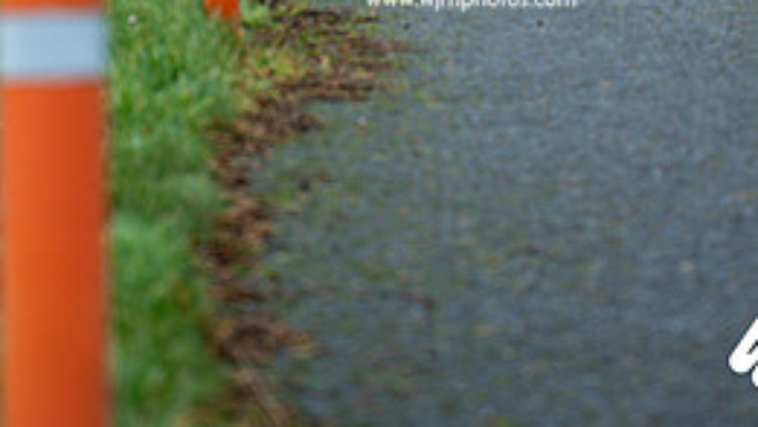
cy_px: -121
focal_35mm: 163
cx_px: 470
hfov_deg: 13.2
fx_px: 3277
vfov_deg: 7.4
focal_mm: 70
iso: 320
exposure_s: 1/1250
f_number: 2.8
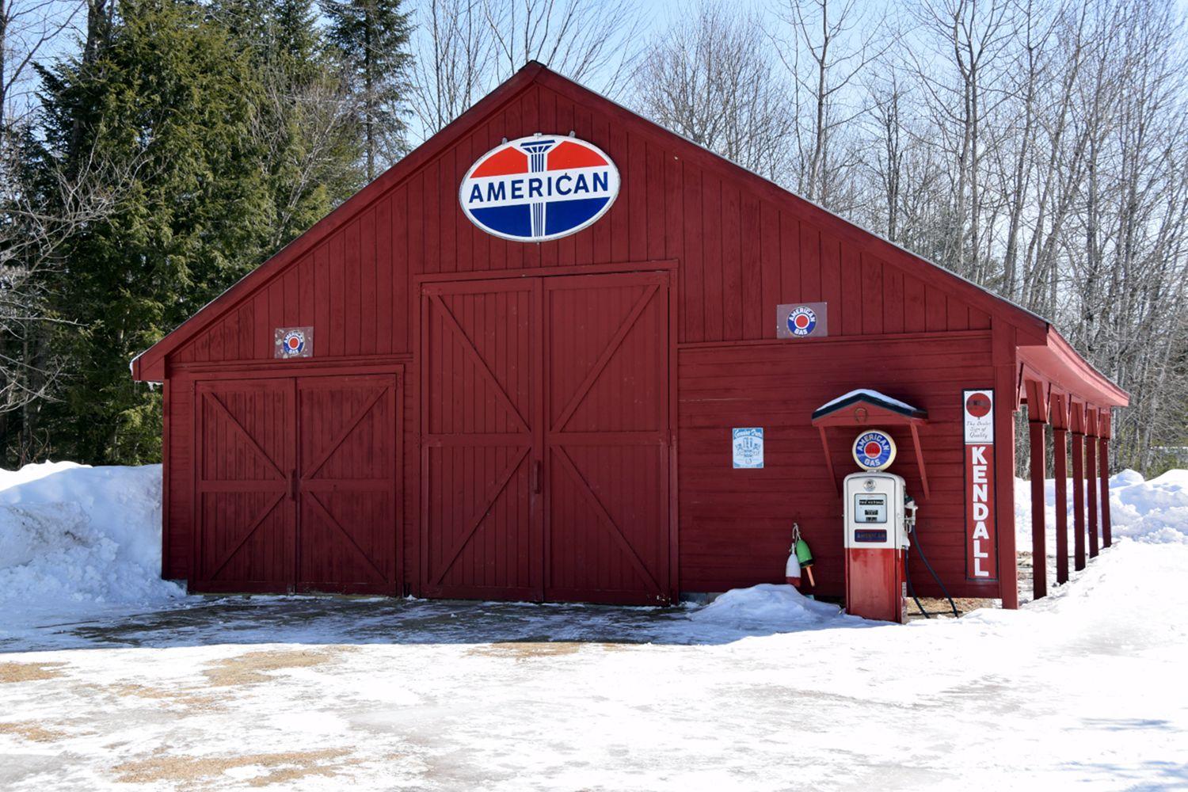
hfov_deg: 42.3
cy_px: 396
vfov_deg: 28.9
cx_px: 594
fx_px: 1534
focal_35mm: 46
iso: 200
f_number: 9
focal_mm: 31
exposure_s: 1/320
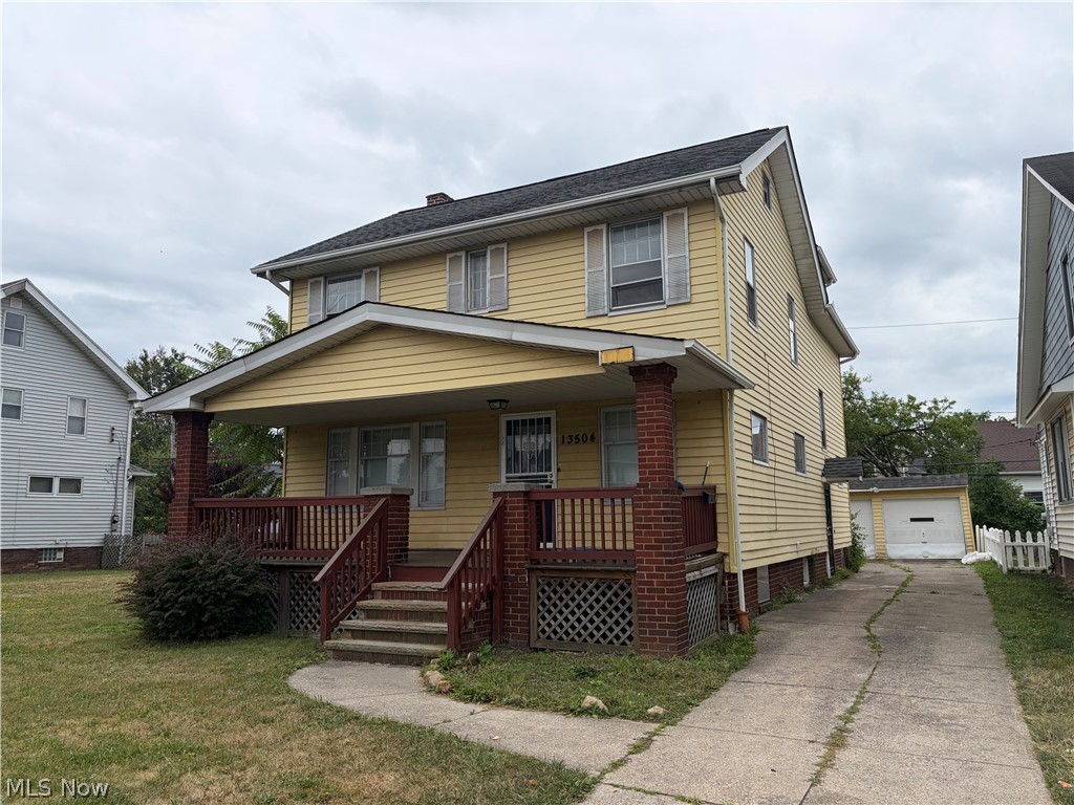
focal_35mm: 26
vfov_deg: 53.1
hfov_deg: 67.3
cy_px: 402
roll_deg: +2.5
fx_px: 807
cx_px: 537
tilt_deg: +8.6
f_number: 1.6
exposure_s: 1/2747
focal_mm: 5.96
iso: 50
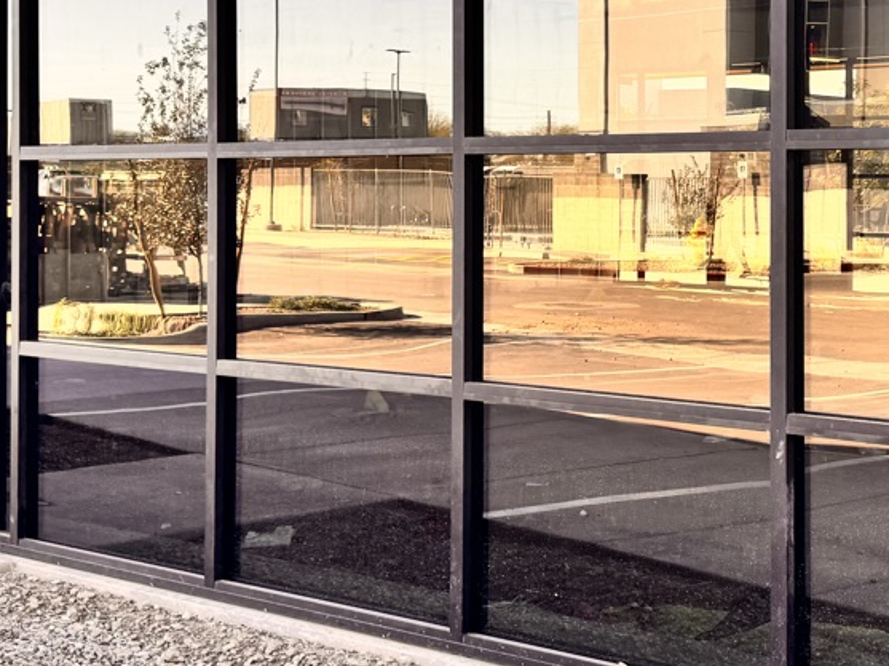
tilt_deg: +0.5
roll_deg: -0.5
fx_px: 1771
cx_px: 693
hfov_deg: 27.7
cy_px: 166
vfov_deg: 21.1
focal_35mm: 69
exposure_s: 1/527
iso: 80
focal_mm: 6.76
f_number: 1.78
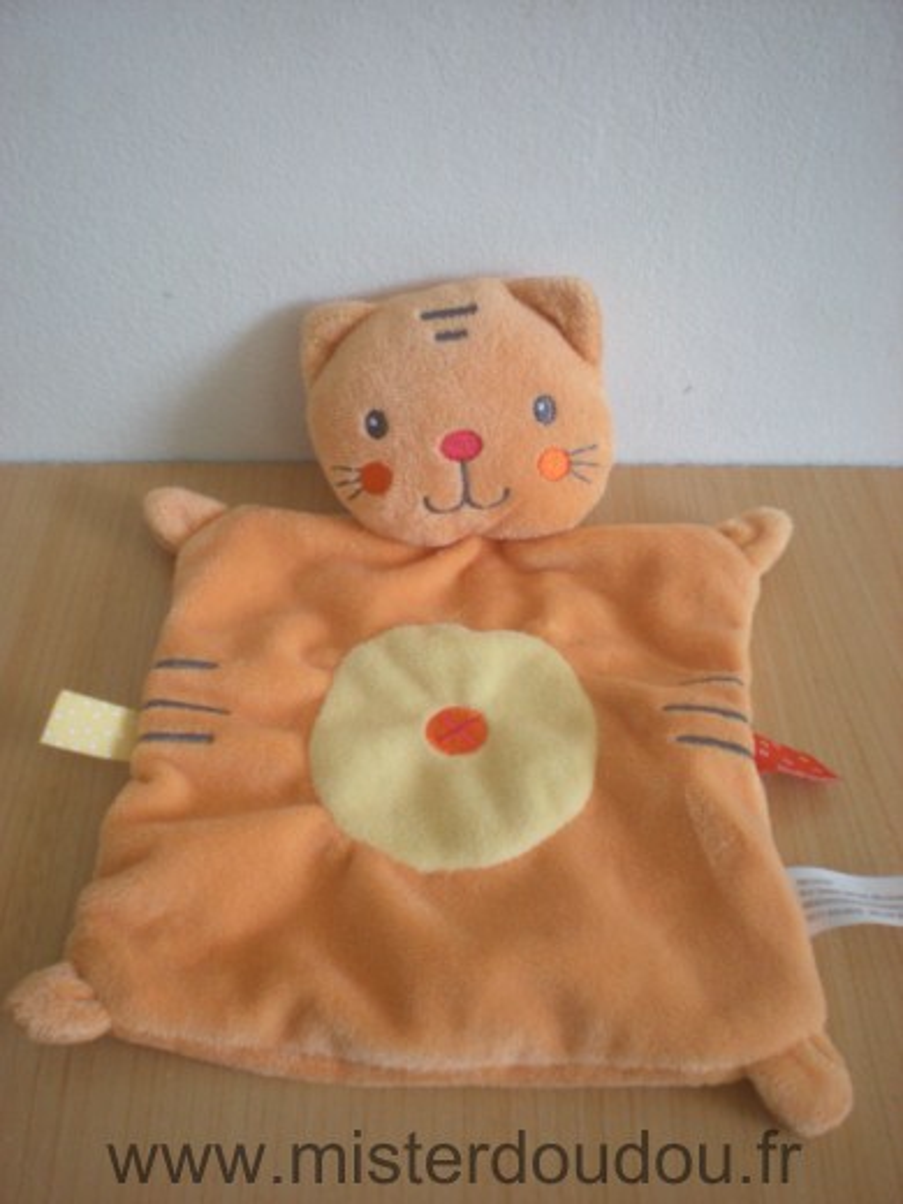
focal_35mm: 38
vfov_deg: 49.0
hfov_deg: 37.7
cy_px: 602
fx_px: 1322
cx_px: 452
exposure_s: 1/30
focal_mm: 6.3
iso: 200
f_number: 3.1
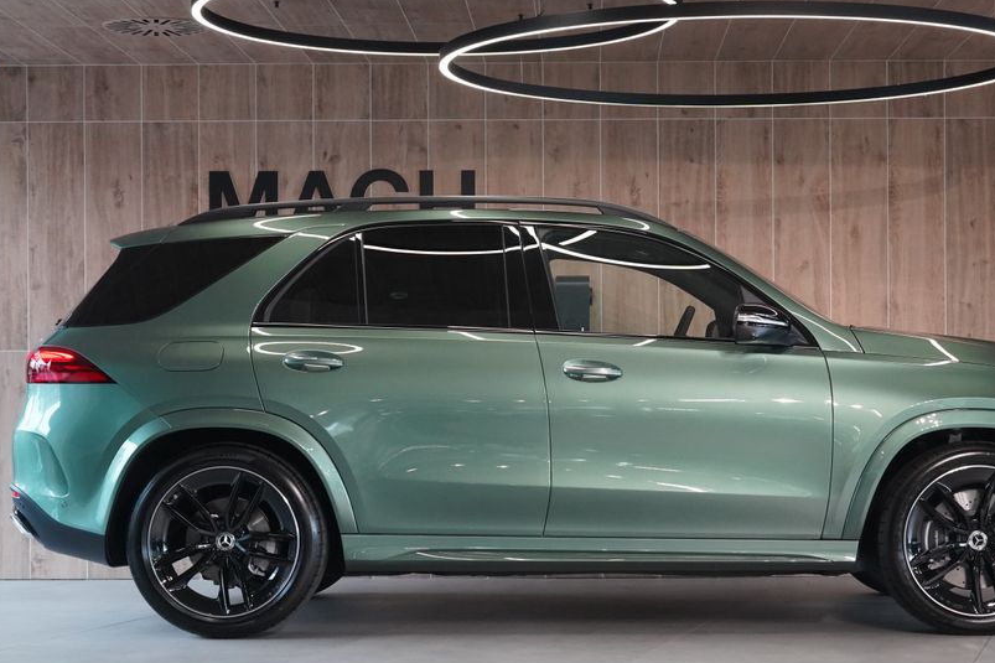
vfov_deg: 18.4
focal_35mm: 74
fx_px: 2045
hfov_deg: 27.3
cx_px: 586
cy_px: 410
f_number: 5
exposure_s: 1/160
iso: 5000
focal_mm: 58
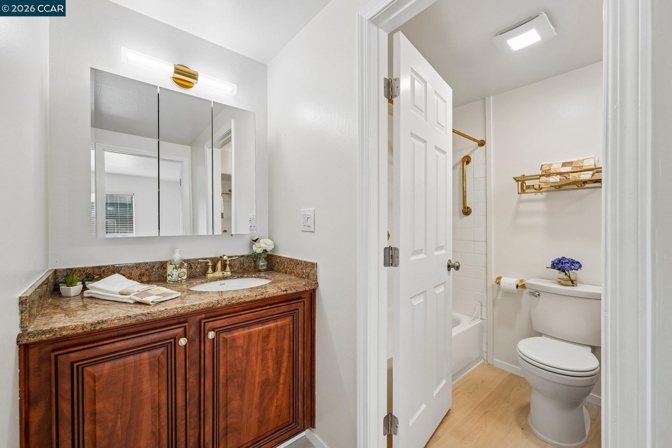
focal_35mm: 14
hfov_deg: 104.3
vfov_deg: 81.2
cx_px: 336
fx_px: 261
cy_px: 224
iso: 640
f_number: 8
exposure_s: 1/50
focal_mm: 14
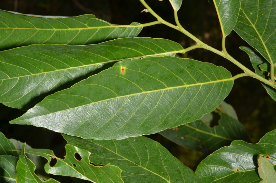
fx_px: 689
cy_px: 92
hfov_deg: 22.7
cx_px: 138
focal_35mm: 90
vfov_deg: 15.1
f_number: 18
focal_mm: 60
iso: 250
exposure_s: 1/250
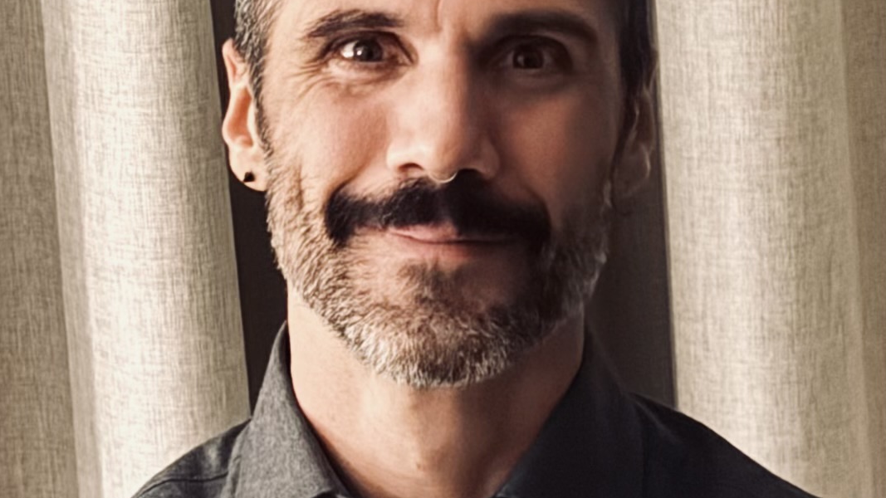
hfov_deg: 30.2
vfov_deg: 17.1
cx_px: 443
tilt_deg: -11.2
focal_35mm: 70
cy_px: 94
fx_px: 1644
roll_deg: +1.8
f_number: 1.78
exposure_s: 1/10
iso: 800
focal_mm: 6.76
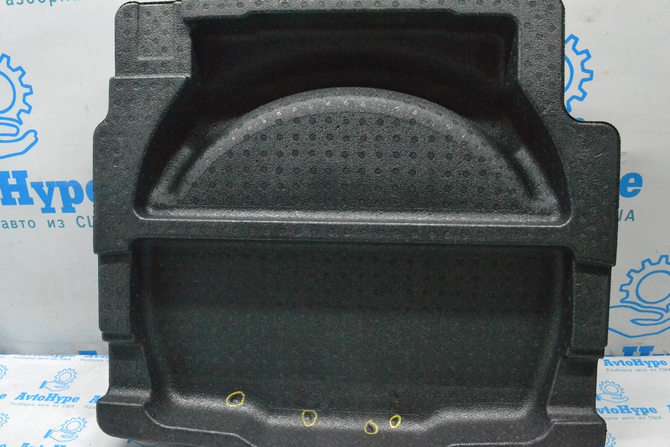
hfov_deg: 67.4
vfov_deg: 47.9
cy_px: 224
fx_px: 503
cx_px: 335
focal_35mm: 27
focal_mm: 18
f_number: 9
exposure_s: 1/160
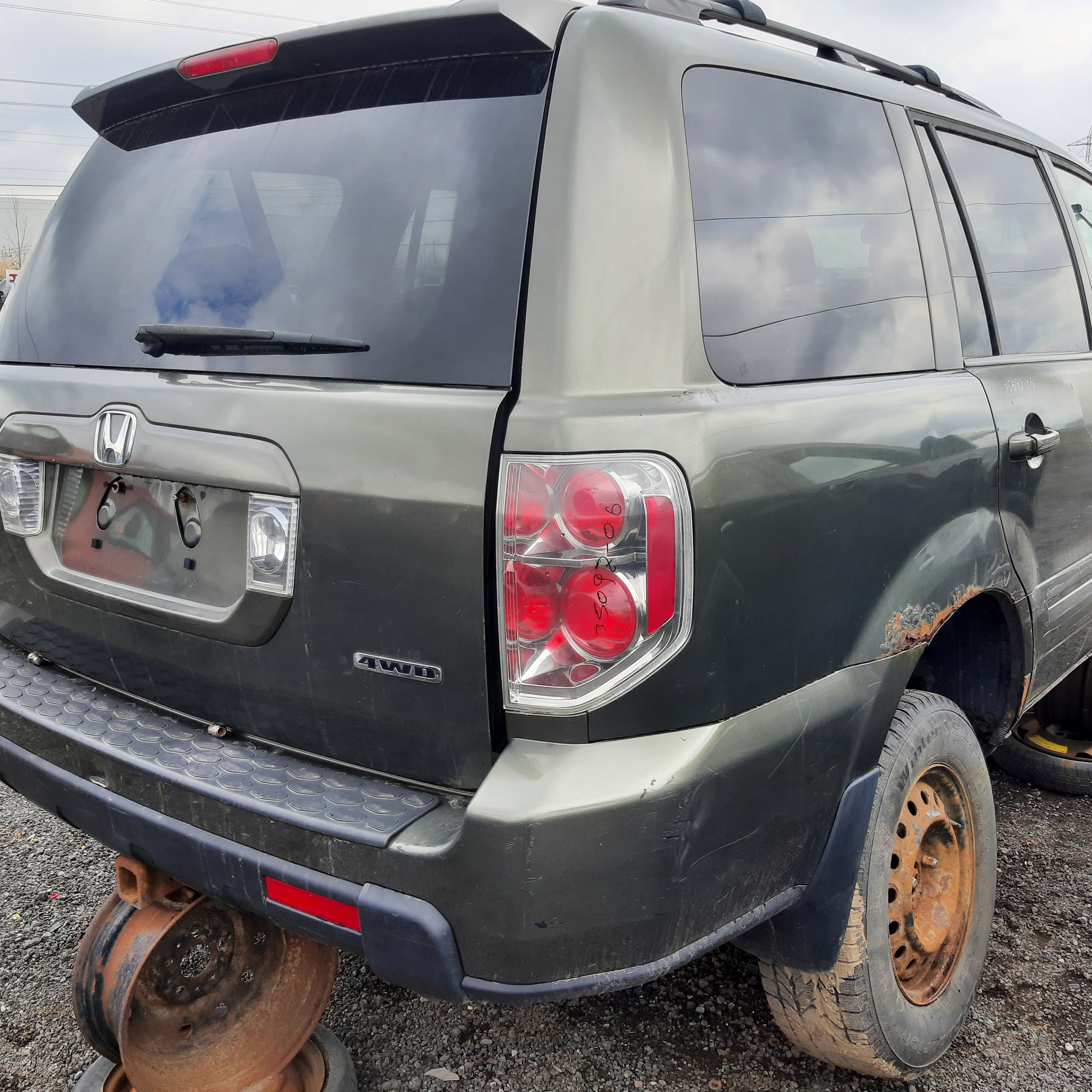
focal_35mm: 31
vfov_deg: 52.5
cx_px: 550
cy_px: 552
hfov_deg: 52.5
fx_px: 1106
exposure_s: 1/458
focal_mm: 3.92
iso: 40
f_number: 1.7
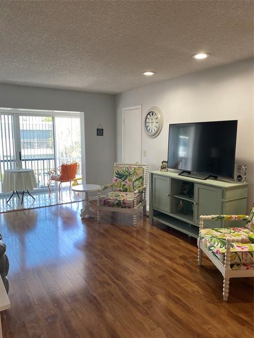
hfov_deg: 53.1
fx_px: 254
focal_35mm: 26
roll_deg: +0.2
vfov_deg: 67.3
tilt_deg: -5.9
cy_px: 169
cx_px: 127
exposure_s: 1/120
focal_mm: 4.25
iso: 100
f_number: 1.8
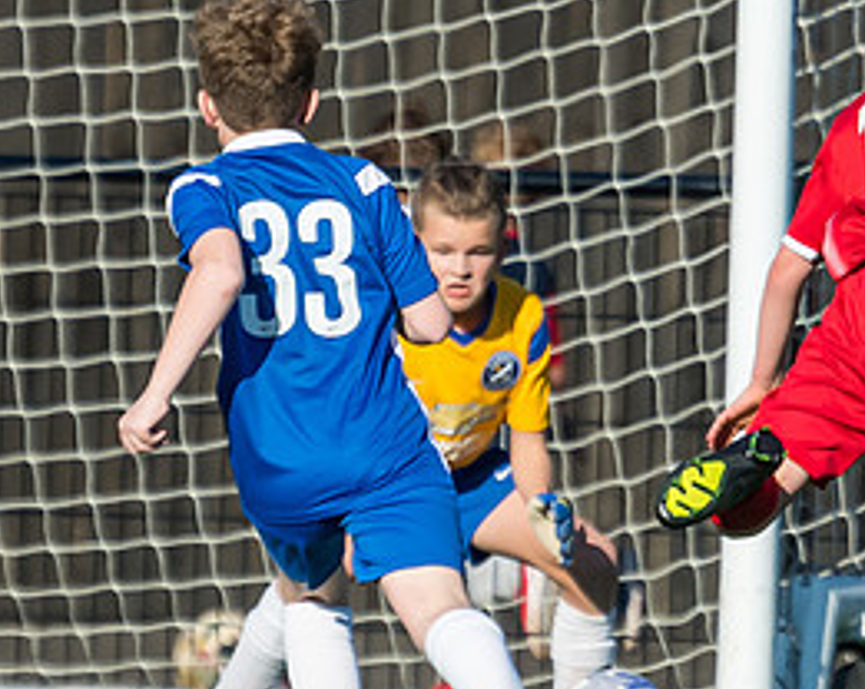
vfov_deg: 1.0
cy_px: 917
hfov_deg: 1.3
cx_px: 731
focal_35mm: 1485
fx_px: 37960
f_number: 4.5
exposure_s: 1/4000
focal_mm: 280
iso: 400
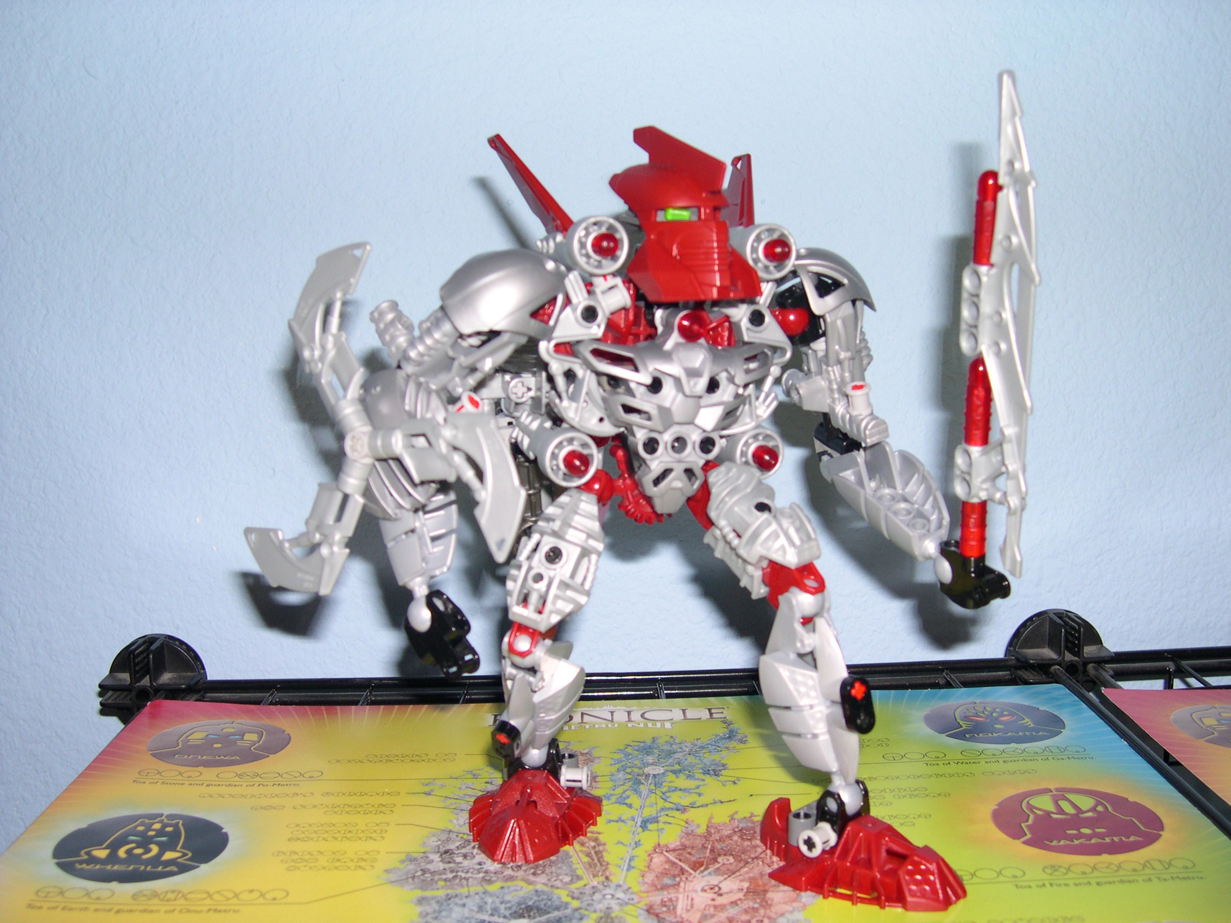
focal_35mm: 38
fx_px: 1351
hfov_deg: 49.0
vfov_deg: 37.7
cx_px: 616
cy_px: 462
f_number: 2.8
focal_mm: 8
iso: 100
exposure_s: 1/60
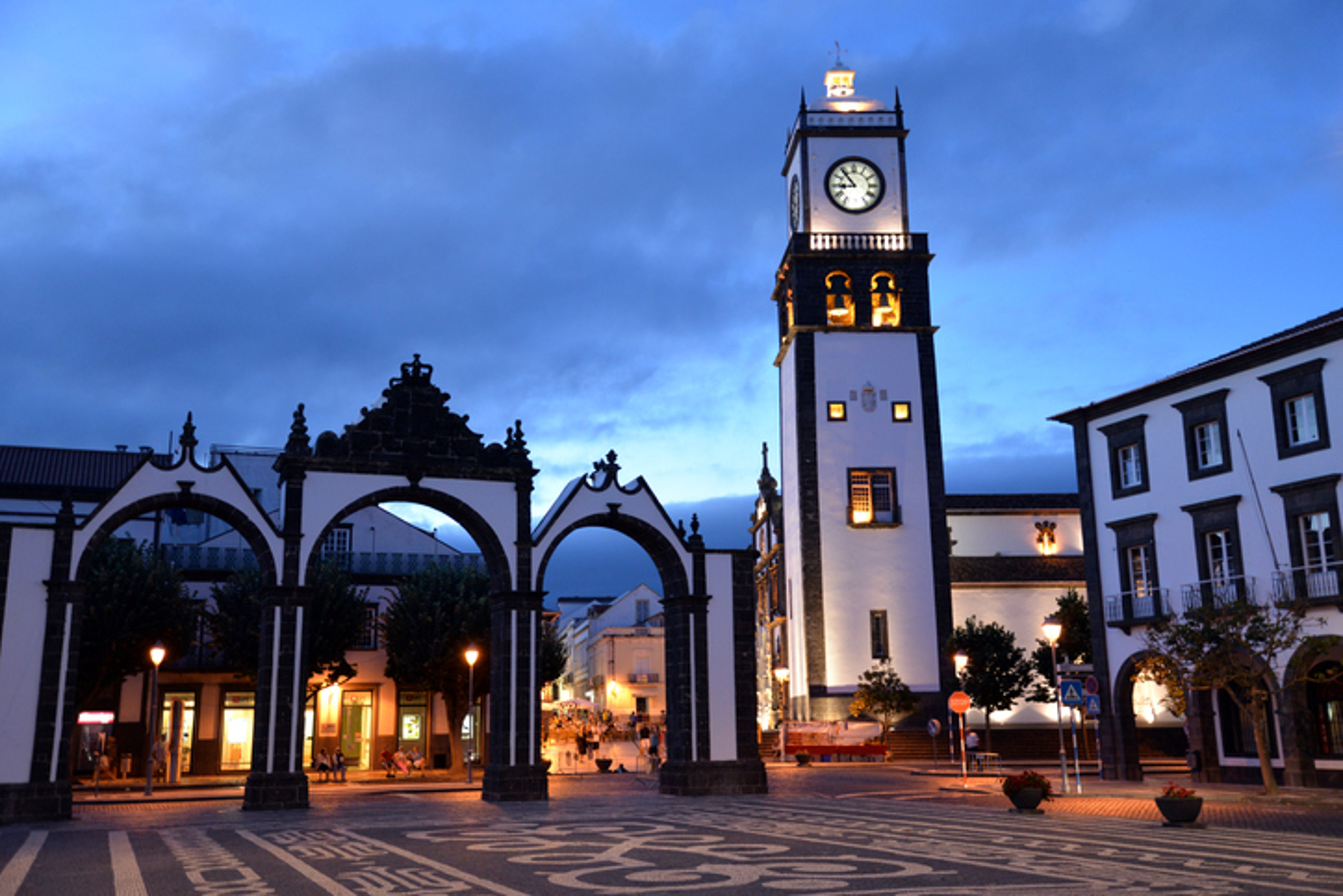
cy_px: 448
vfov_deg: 37.9
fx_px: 1306
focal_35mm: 35
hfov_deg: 54.4
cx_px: 672
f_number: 4
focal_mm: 35
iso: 1600
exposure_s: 1/10
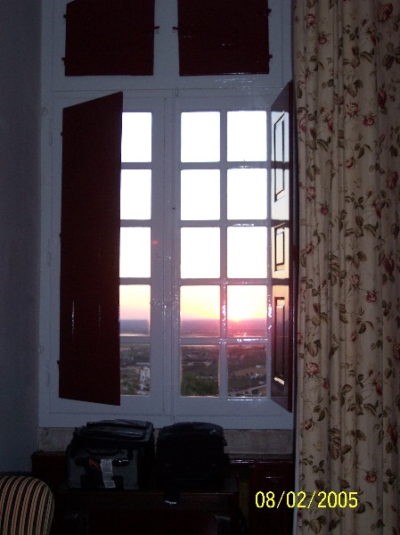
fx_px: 787
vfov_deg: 37.5
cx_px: 200
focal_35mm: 51
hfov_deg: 28.5
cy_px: 268
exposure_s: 1/60
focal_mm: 10.7
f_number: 3.4
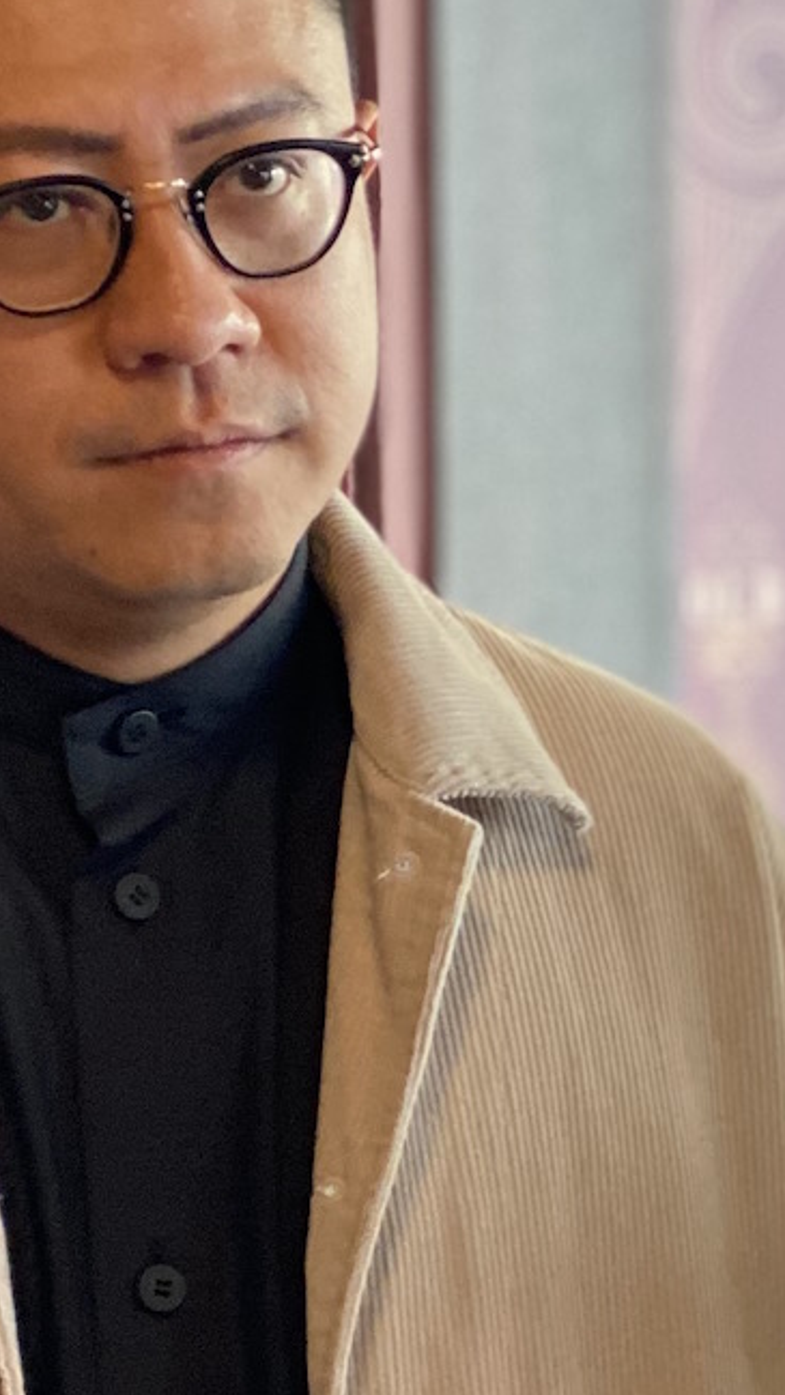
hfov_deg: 6.7
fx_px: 6514
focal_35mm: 176
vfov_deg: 12.2
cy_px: 789
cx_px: 1615
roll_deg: -0.7
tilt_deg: -4.9
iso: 160
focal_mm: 6
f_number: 2
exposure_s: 1/40
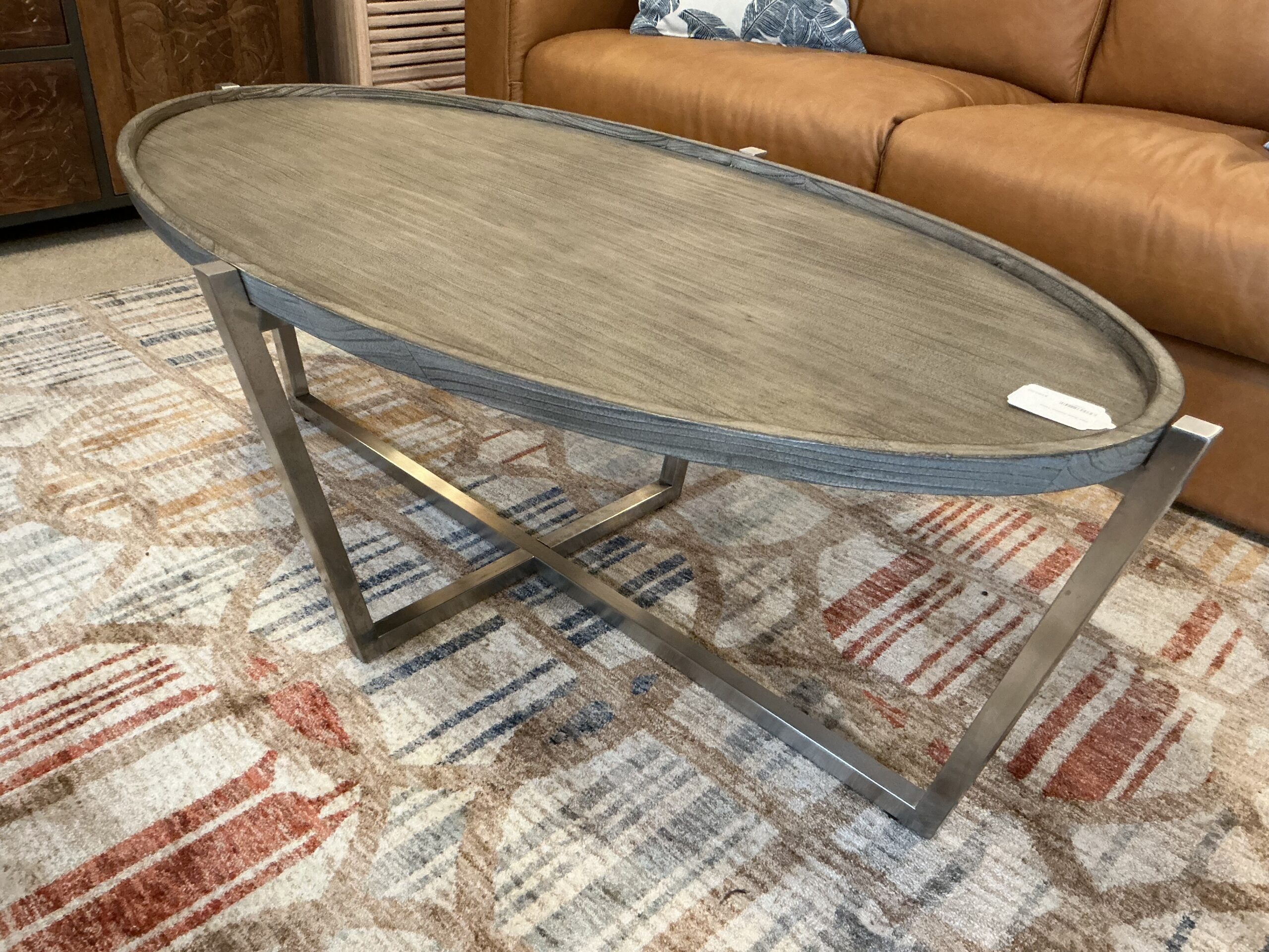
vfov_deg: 48.2
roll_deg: -3.7
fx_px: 1063
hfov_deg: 61.7
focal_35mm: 29
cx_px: 634
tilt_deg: -30.1
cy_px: 476
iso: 200
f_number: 1.8
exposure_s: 1/60
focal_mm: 3
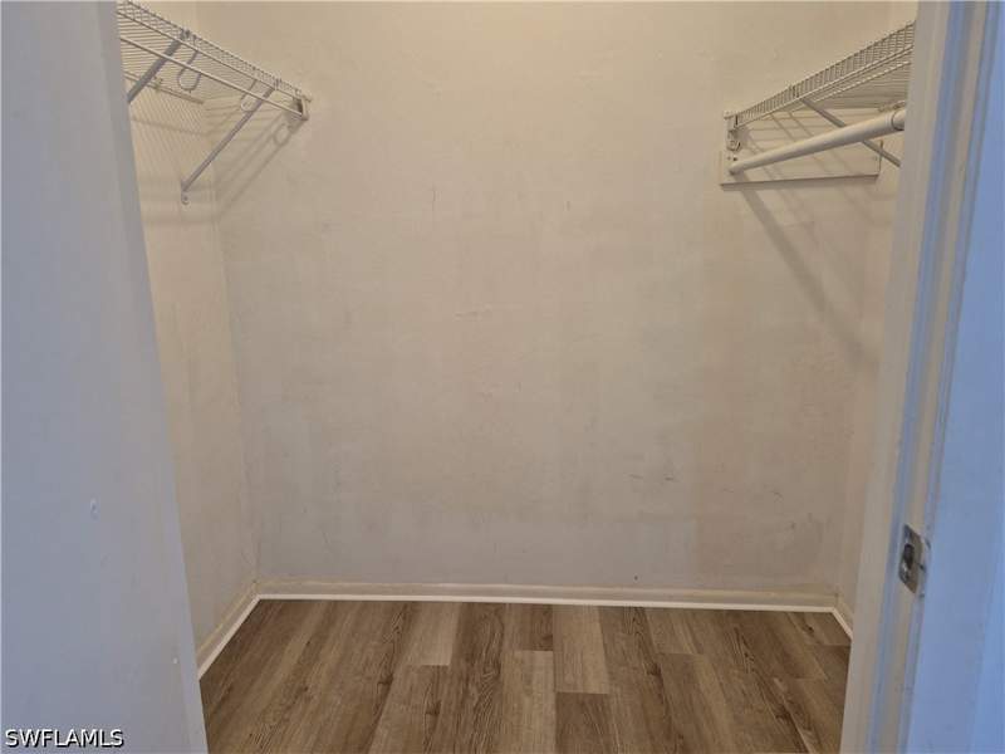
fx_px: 668
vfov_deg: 58.9
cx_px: 502
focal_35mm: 23
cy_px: 377
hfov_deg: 73.9
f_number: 1.8
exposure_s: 1/120
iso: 400
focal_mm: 5.4
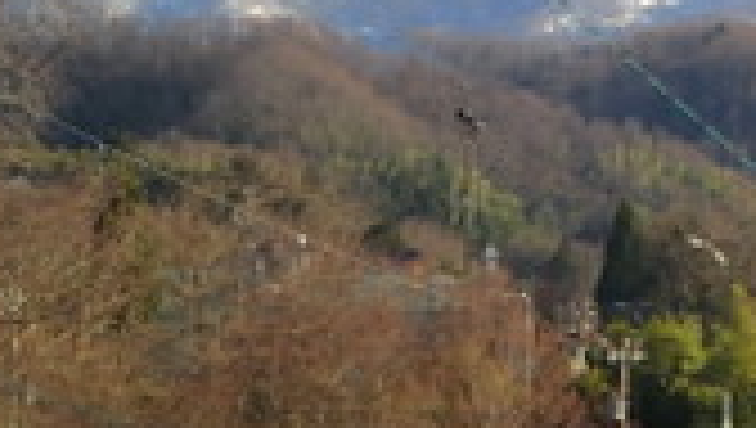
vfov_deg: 3.9
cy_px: -369
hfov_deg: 6.9
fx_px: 6242
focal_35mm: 311
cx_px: 940
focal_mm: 18
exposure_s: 1/320
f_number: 4.9
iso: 100
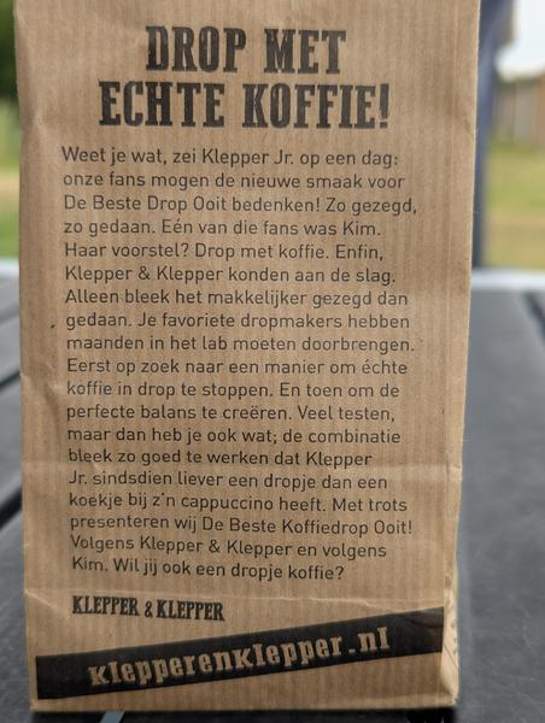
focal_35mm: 48
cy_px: 362
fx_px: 1005
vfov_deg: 39.6
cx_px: 272
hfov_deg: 30.3
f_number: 1.85
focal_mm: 6.81
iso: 52
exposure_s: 1/493
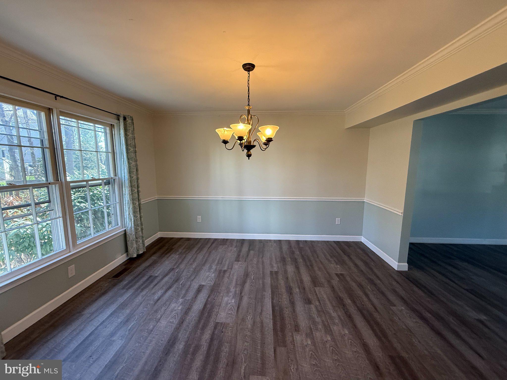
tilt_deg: -9.2
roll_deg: -0.4
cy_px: 190
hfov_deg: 102.1
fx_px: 205
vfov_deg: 85.7
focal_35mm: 14
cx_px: 254
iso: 320
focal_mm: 2.22
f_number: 2.2
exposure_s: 1/120
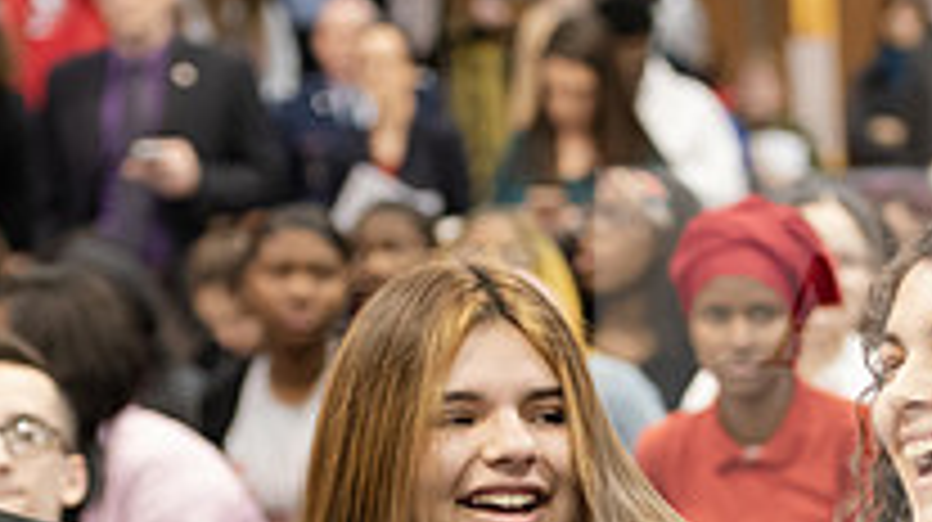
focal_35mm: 206
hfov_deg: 10.5
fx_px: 5086
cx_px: 459
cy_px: 713
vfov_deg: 5.8
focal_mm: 70
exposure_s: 1/160
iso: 3200
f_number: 3.2
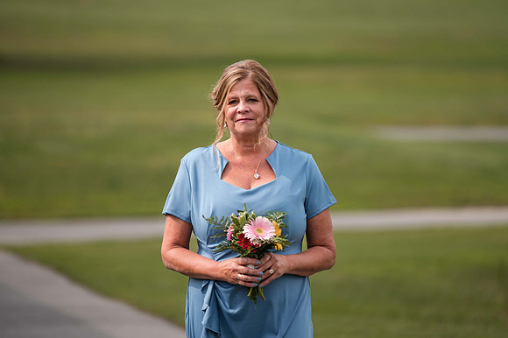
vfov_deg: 4.6
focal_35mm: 297
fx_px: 4186
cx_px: 264
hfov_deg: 6.9
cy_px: 124
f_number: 2.8
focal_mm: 185
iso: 50
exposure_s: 1/1000
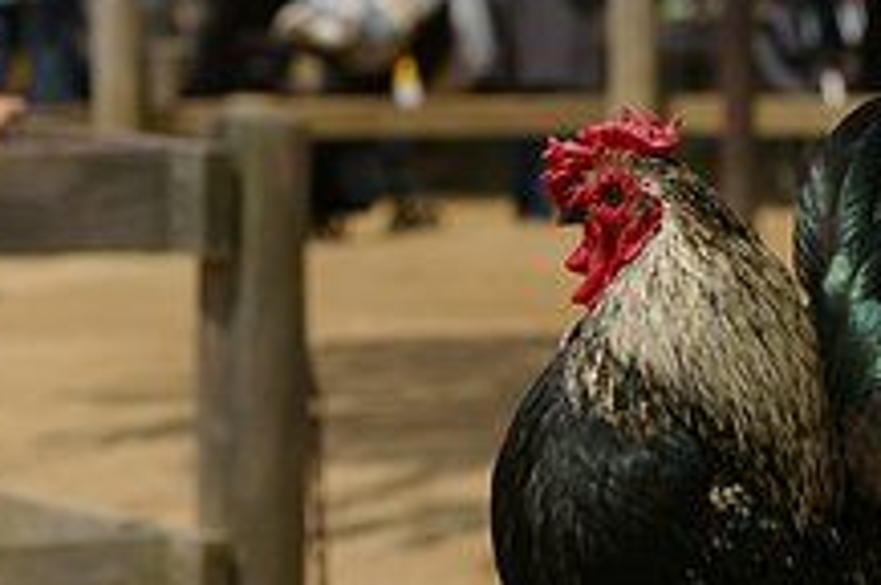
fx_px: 7771
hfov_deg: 6.5
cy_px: 532
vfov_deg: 4.3
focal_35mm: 318
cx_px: 524
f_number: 6.7
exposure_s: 1/750
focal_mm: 90
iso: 200
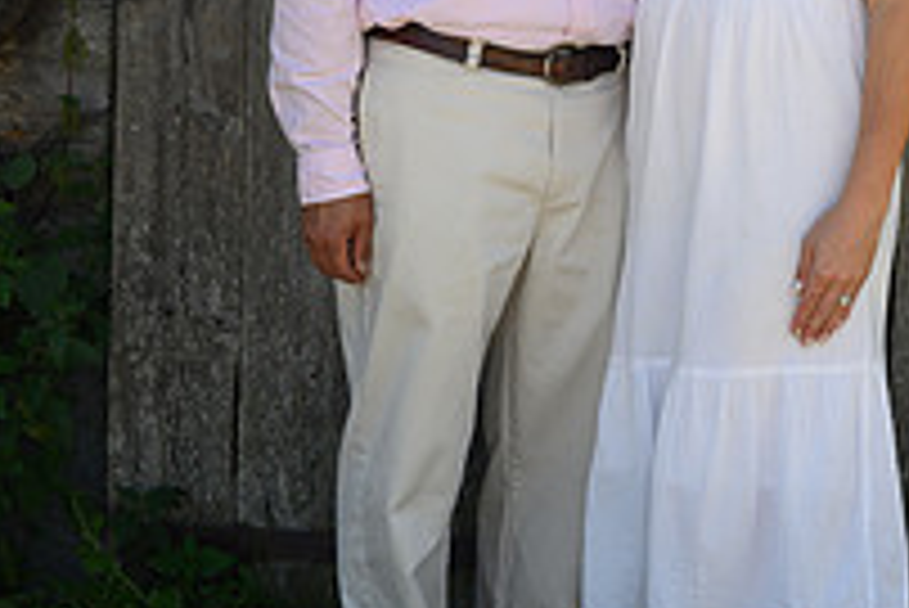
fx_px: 3310
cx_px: 587
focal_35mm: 131
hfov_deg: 15.6
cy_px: 63
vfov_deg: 10.4
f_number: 4
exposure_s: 1/250
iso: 160
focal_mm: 59
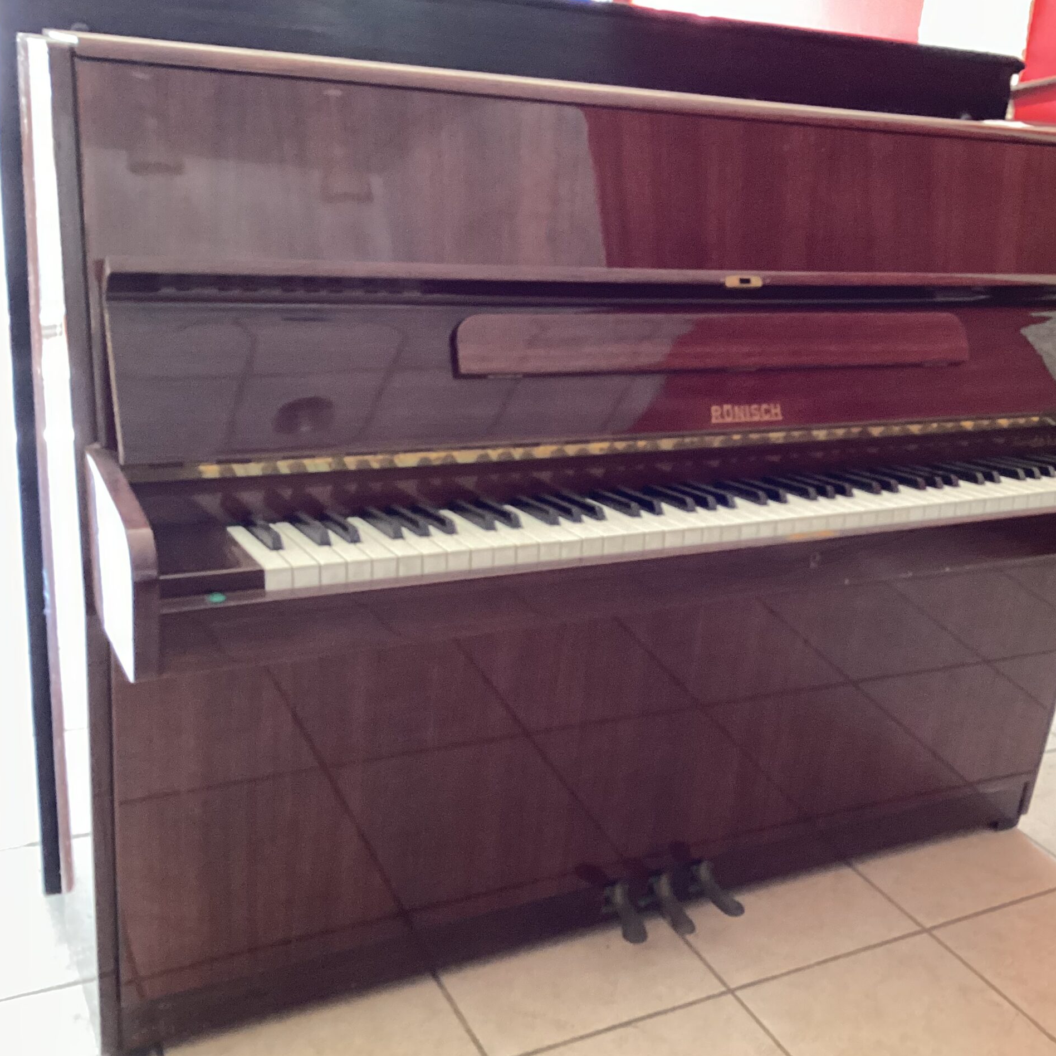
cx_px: 656
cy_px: 531
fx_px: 1277
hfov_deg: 44.6
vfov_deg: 44.9
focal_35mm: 37
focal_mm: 3.3
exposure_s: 1/50
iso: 250
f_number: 2.4
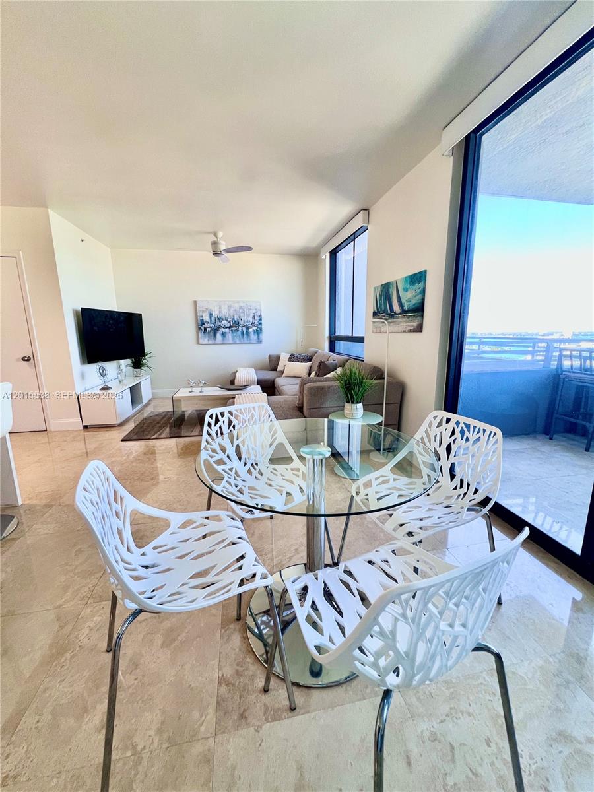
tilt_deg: -10.6
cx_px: 297
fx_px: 297
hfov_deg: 89.9
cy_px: 396
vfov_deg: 106.2
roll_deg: +0.9
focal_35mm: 13
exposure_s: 1/120
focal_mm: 1.57
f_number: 1.8
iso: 100
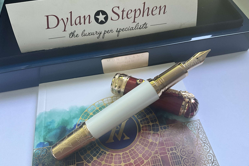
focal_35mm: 31
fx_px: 214
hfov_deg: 60.3
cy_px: 93
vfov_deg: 42.3
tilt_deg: -54.0
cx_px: 125
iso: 64
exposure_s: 1/111
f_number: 1.8
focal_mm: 3
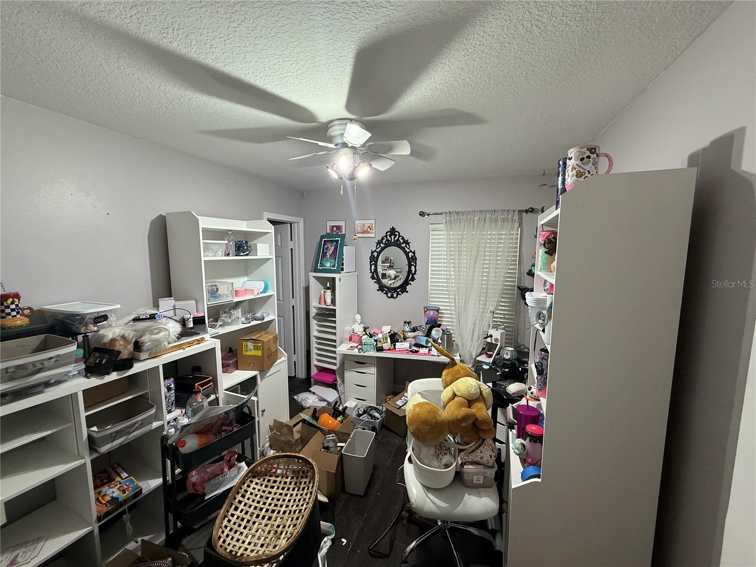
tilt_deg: -7.3
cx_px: 378
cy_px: 284
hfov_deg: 102.1
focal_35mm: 14
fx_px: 306
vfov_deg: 85.7
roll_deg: -0.2
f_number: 2.2
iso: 160
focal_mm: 2.22
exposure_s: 1/120
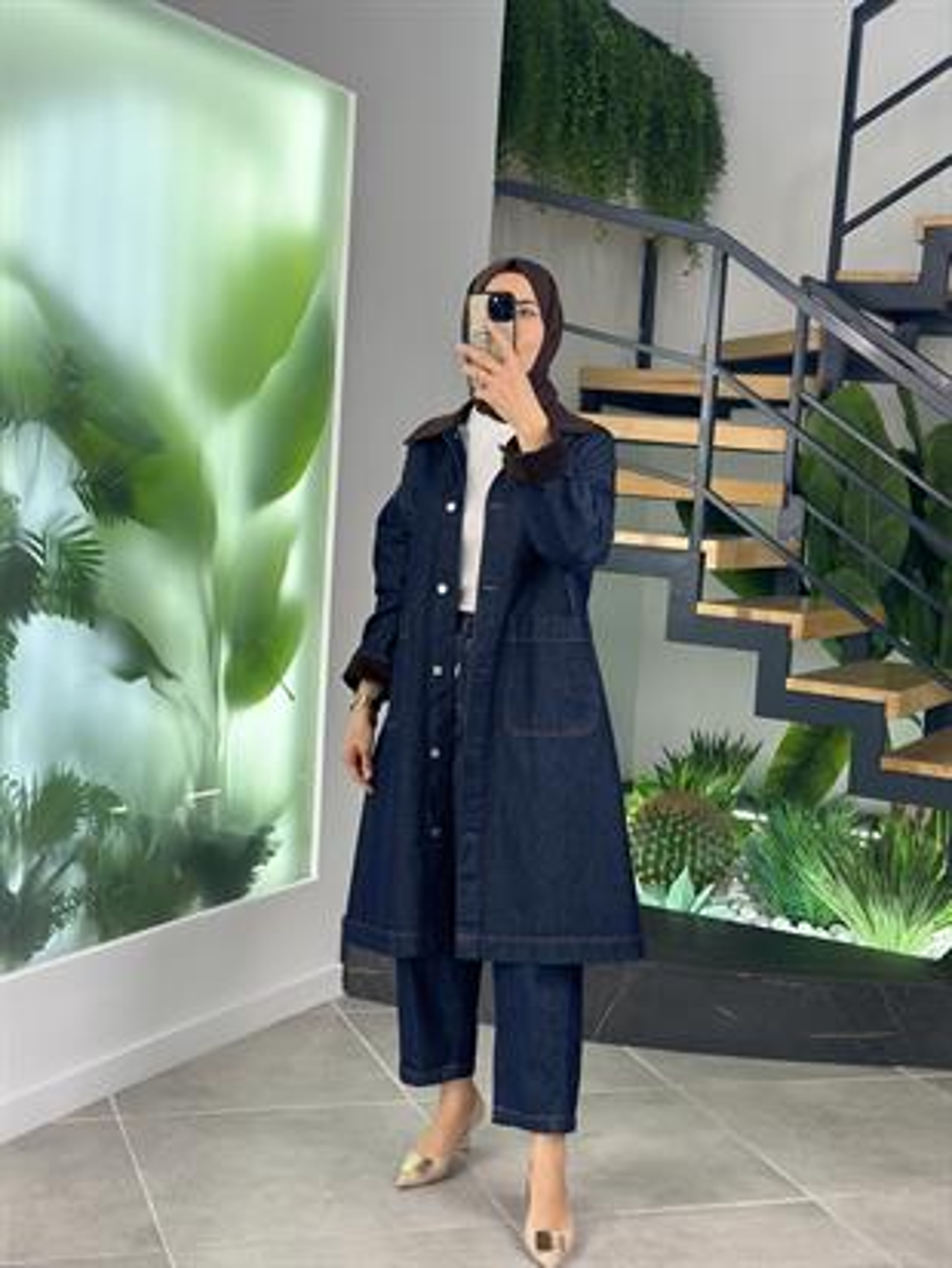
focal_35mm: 48
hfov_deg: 30.3
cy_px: 634
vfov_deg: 39.6
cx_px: 476
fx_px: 1759
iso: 64
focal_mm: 6.86
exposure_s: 1/141
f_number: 1.78
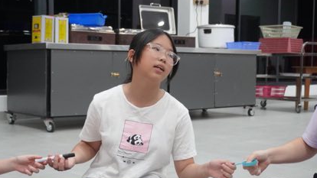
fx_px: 521
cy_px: 113
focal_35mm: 62
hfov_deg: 33.8
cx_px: 144
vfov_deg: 19.4
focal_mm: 34
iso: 4000
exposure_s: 1/160
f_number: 5
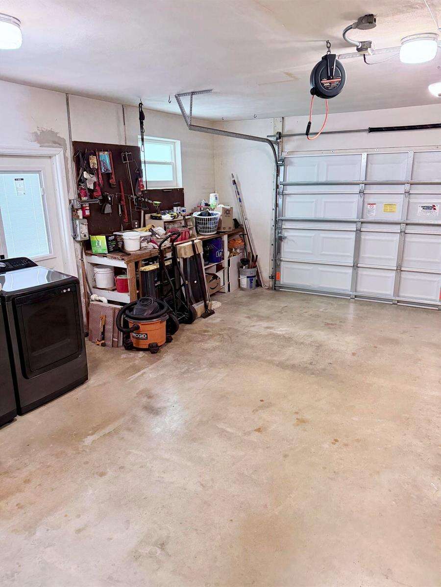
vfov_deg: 71.6
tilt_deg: -17.2
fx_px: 408
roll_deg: +1.8
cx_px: 220
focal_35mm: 24
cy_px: 294
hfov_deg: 56.8
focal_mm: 6.76
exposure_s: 1/120
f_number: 1.78
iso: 320
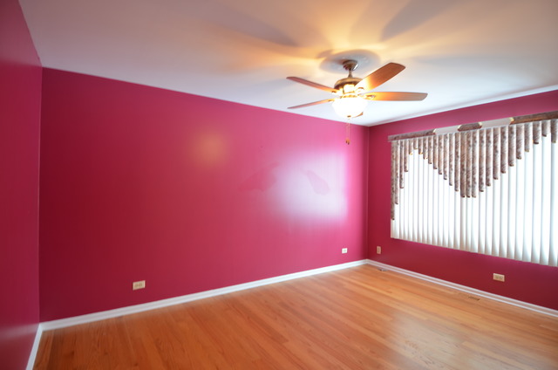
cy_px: 185
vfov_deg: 67.2
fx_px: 278
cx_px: 279
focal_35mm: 18
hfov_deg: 90.1
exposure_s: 1/2
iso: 100
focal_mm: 12
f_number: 4
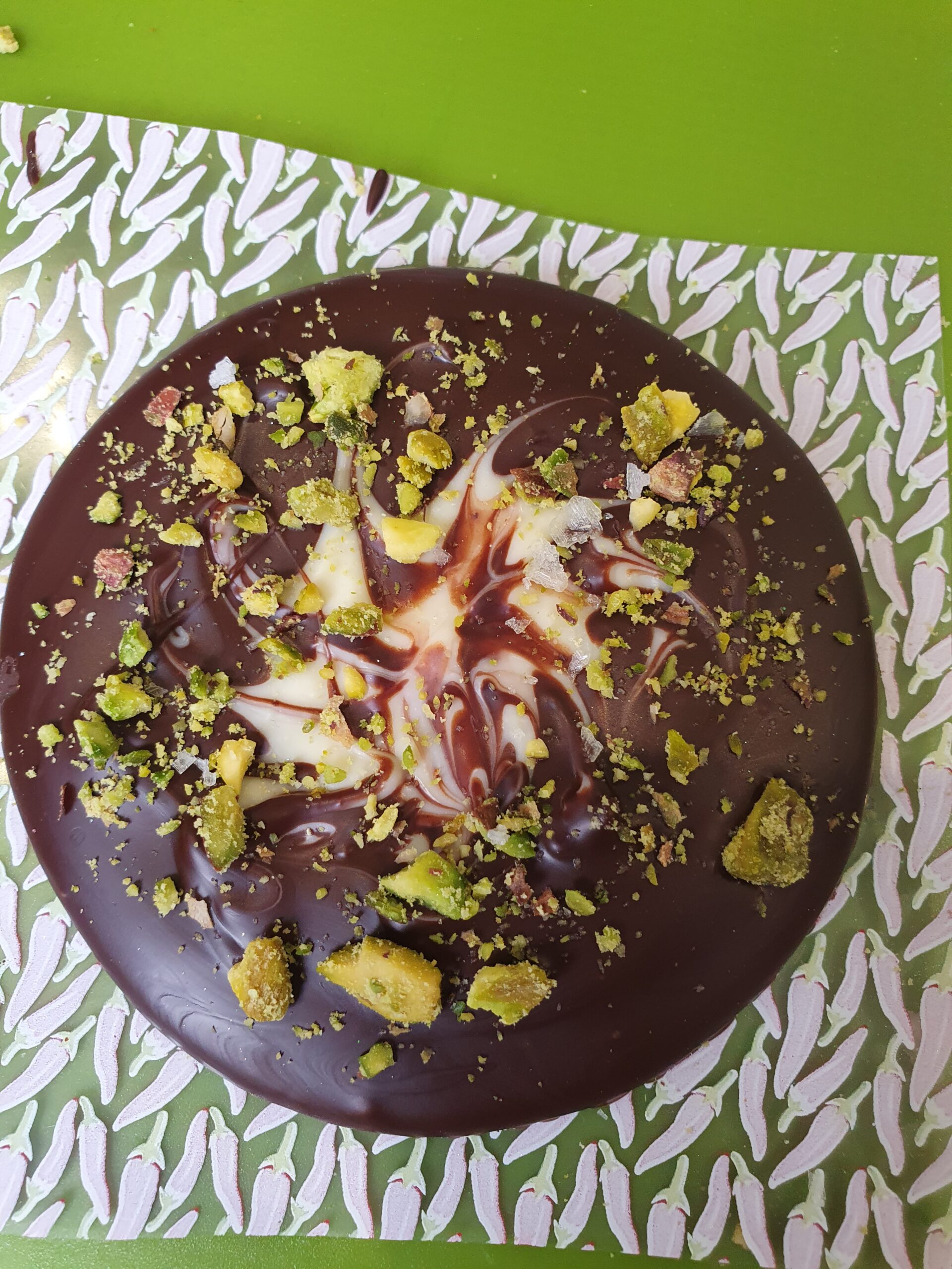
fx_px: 953
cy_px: 634
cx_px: 476
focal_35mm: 26
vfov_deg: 67.3
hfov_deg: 53.1
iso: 160
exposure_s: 1/100
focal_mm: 4.32
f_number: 2.4
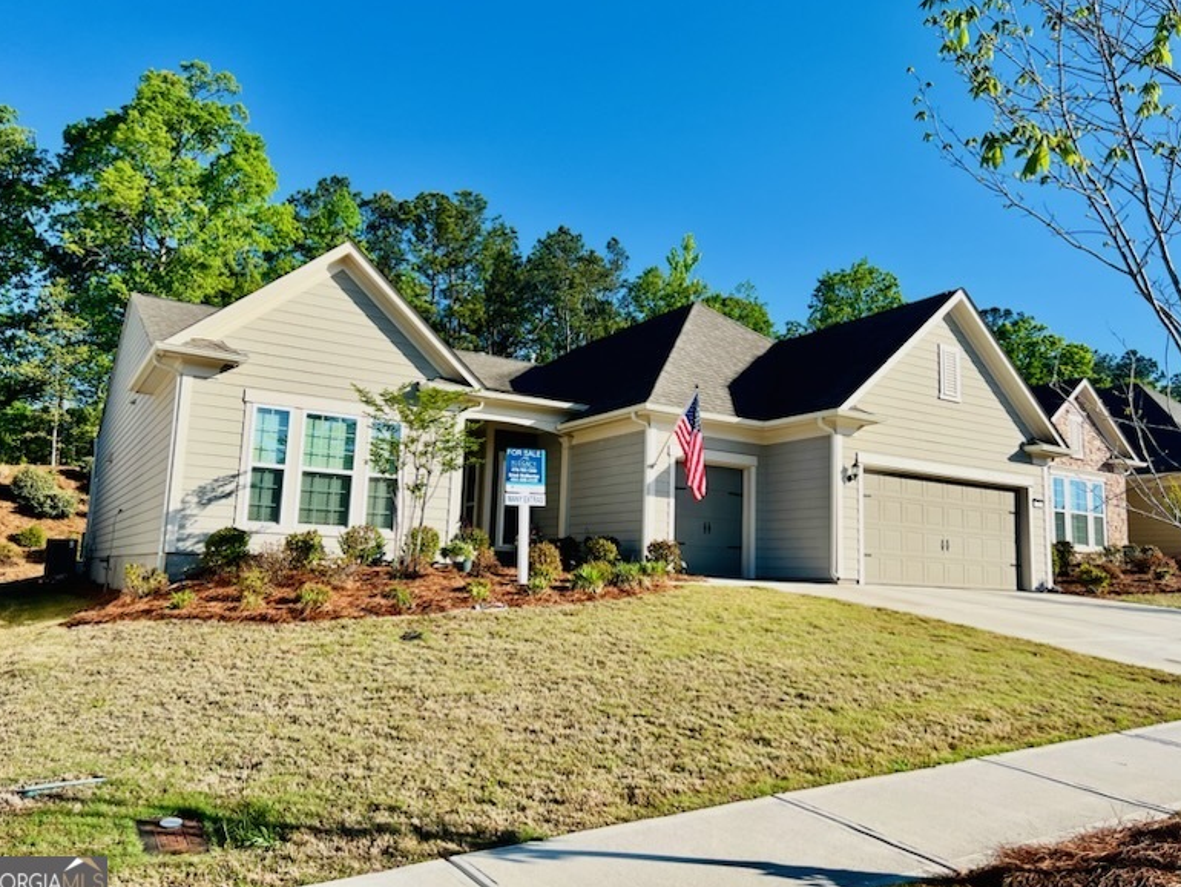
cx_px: 583
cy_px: 442
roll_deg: -1.8
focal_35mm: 27
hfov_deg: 65.3
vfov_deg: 51.4
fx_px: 921
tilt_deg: +8.2
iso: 50
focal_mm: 5.7
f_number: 1.5
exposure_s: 1/3831
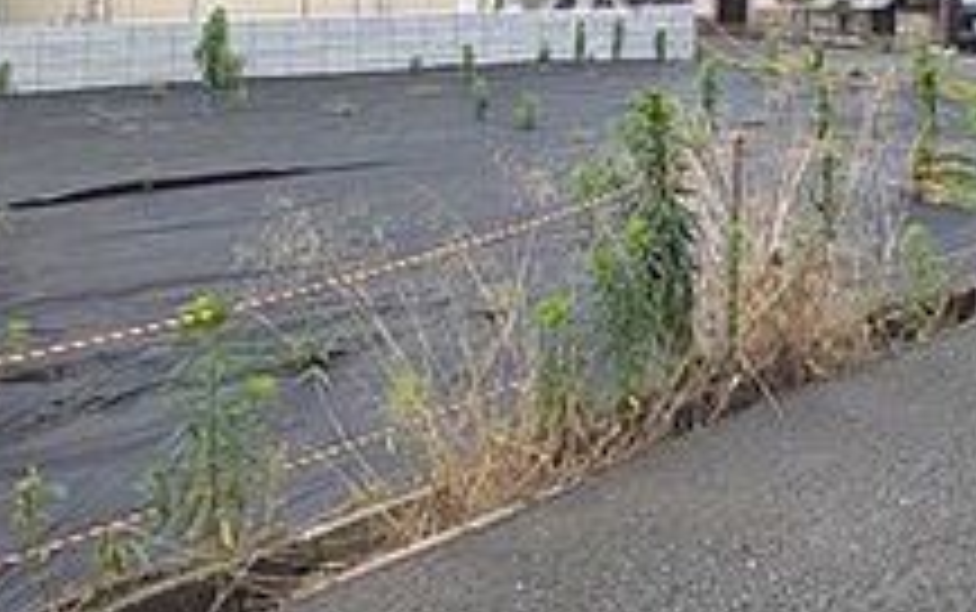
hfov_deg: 42.9
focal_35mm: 41
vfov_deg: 28.4
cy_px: -68
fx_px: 1091
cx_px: 927
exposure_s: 1/925
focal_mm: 1.83
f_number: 2.2
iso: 49
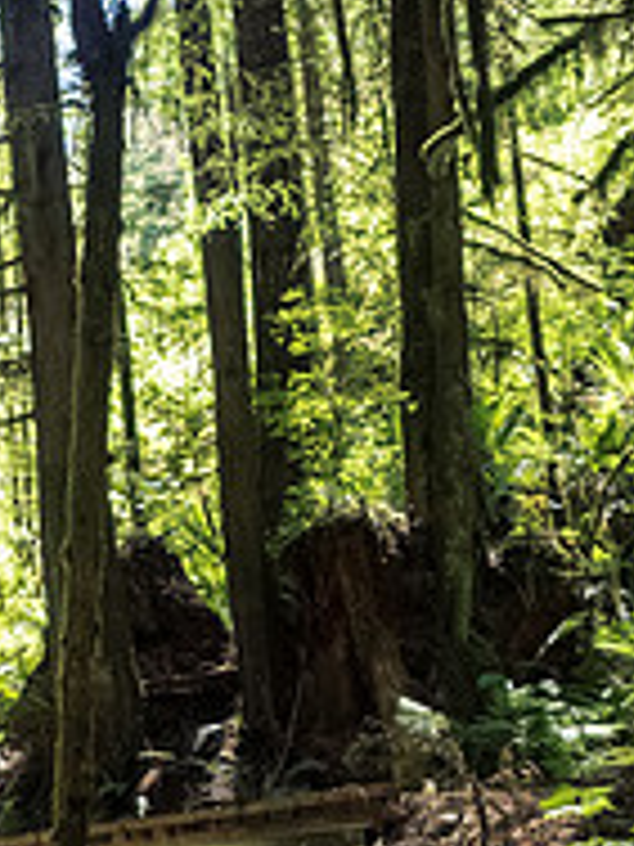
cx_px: -36
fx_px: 1807
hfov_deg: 19.2
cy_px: 574
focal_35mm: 74
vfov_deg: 26.2
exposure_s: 1/1000
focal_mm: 12
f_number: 2.8
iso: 2000
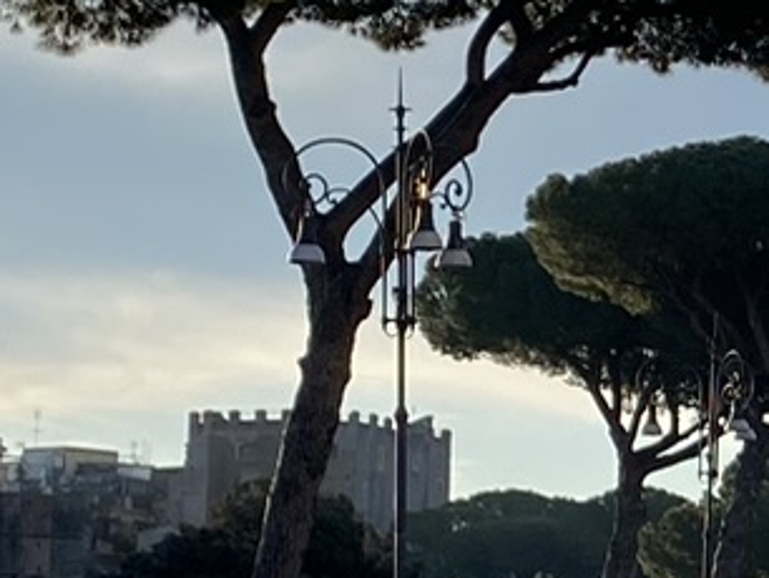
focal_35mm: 174
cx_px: 1327
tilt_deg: +4.8
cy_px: 329
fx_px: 3868
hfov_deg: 10.7
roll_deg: -1.7
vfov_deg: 8.5
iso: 32
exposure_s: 1/1701
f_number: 1.8
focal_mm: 4.25
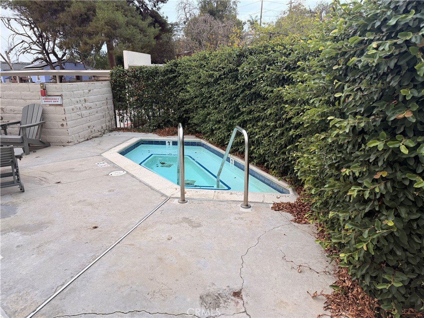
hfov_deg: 71.6
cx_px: 212
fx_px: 294
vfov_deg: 56.8
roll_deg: +0.4
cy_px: 159
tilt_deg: -17.5
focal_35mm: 24
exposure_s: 1/121
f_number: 1.78
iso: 100
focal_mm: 6.76
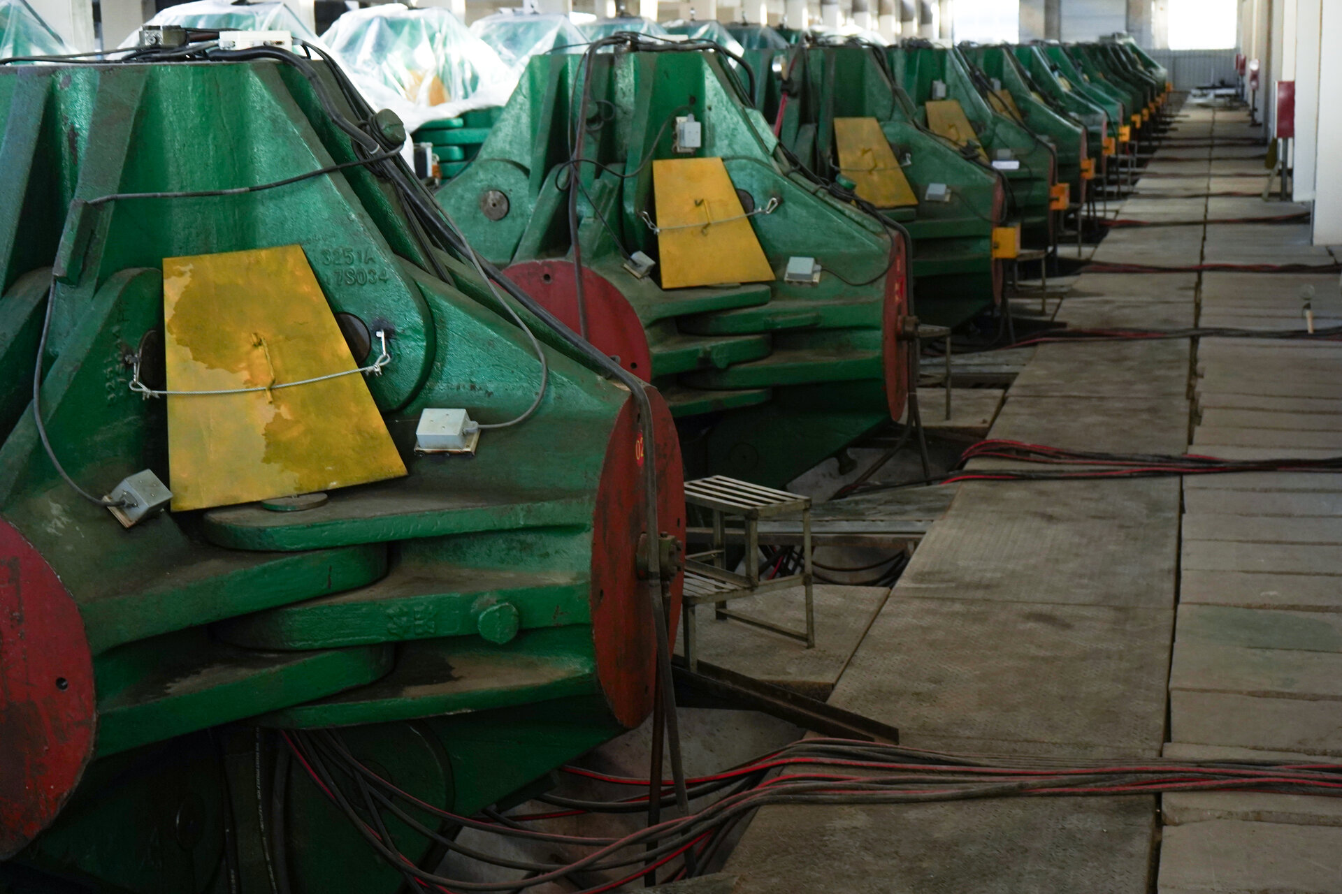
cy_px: 447
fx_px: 1864
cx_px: 671
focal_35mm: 50
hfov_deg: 39.6
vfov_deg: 27.0
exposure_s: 1/50
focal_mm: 50
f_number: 5.6
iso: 1600
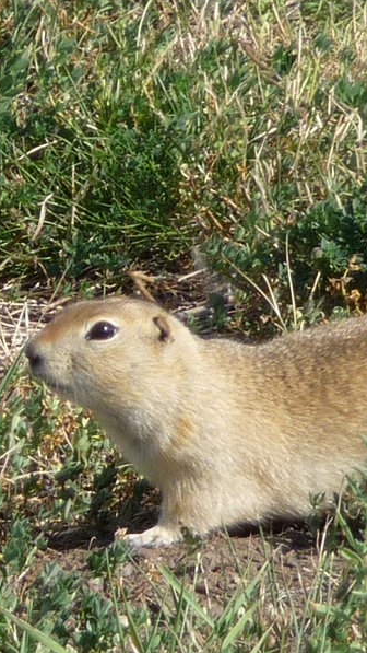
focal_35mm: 409
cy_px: 326
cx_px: 282
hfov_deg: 3.0
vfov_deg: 5.3
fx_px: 7073
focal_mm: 47
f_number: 4.9
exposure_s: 1/320
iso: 100
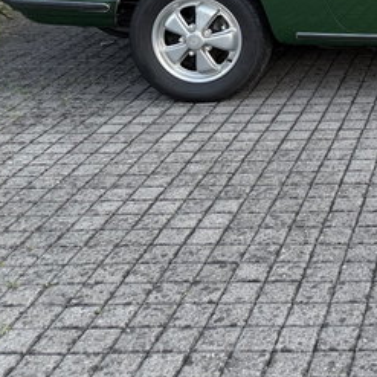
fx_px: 813
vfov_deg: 24.2
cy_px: -47
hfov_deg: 23.1
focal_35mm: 66
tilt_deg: -9.8
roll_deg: -0.2
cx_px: 493
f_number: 1.78
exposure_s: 1/456
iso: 80
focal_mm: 6.76
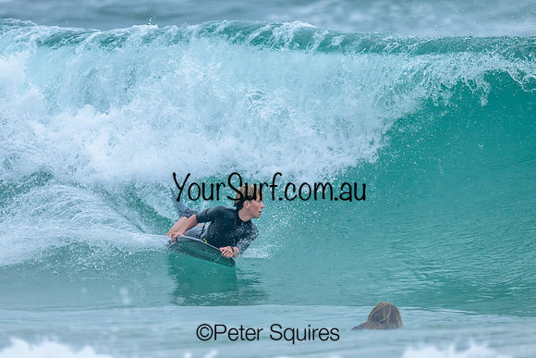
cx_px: 219
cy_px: 126
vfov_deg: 1.3
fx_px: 16375
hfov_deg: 1.9
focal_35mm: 1100
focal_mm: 800
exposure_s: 1/2500
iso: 400
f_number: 6.3
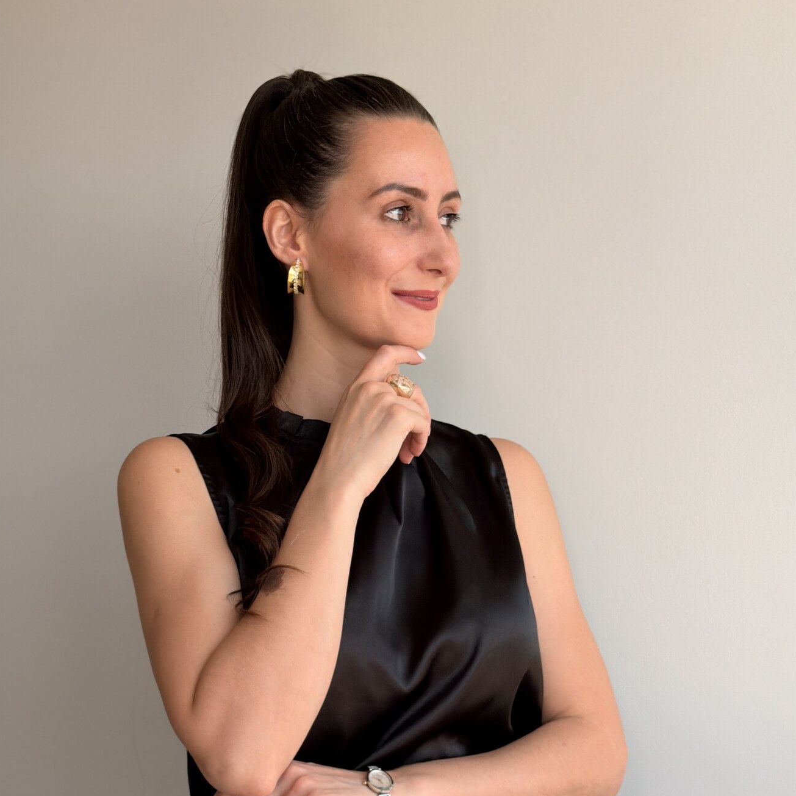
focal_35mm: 65
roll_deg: +0.1
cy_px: 540
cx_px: 342
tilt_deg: -3.8
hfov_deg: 26.5
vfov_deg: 26.3
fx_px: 1691
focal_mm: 6.76
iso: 80
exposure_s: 1/121
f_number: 1.78
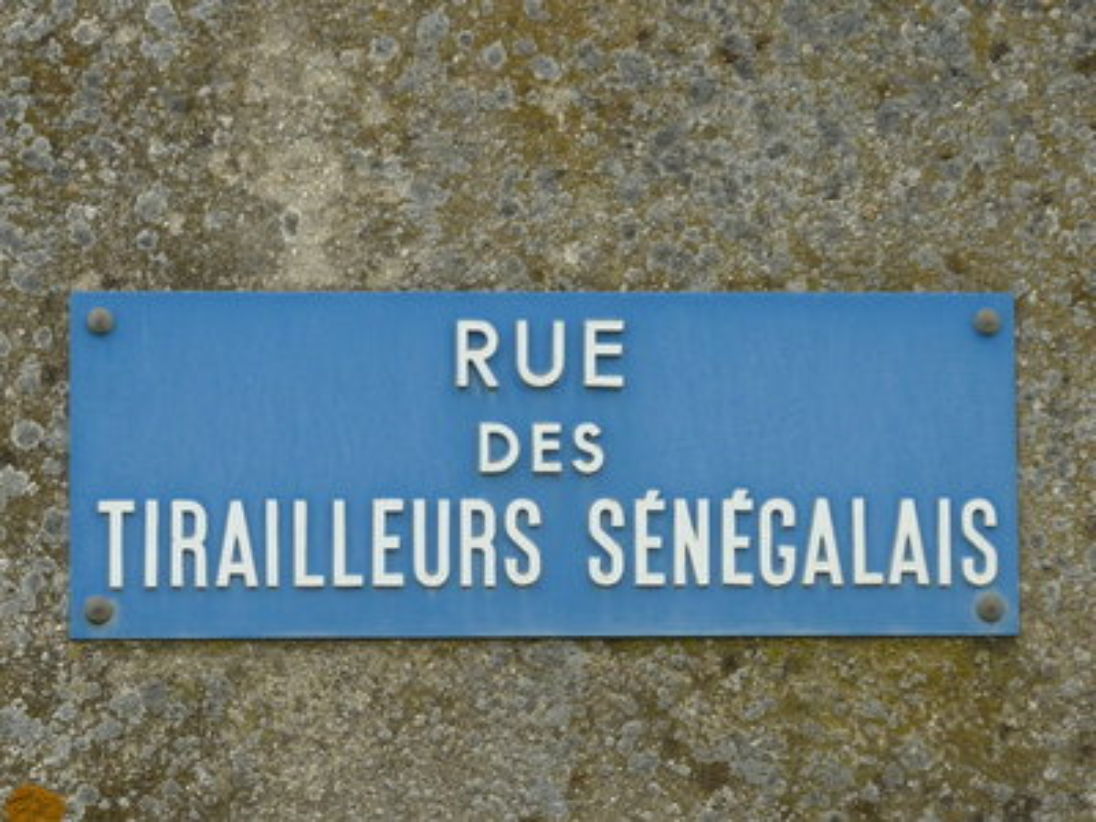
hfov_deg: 11.4
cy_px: 411
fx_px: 5477
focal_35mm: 173
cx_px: 548
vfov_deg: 8.6
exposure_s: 1/100
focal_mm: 15.8
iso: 80
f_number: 4.3
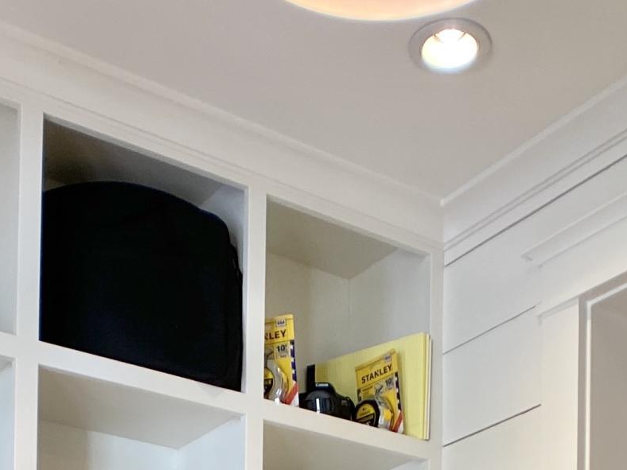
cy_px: 843
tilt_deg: -0.7
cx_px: 326
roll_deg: -0.2
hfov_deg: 19.8
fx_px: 1793
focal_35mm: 99
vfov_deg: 13.4
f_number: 1.8
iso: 125
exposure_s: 1/120
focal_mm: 4.25
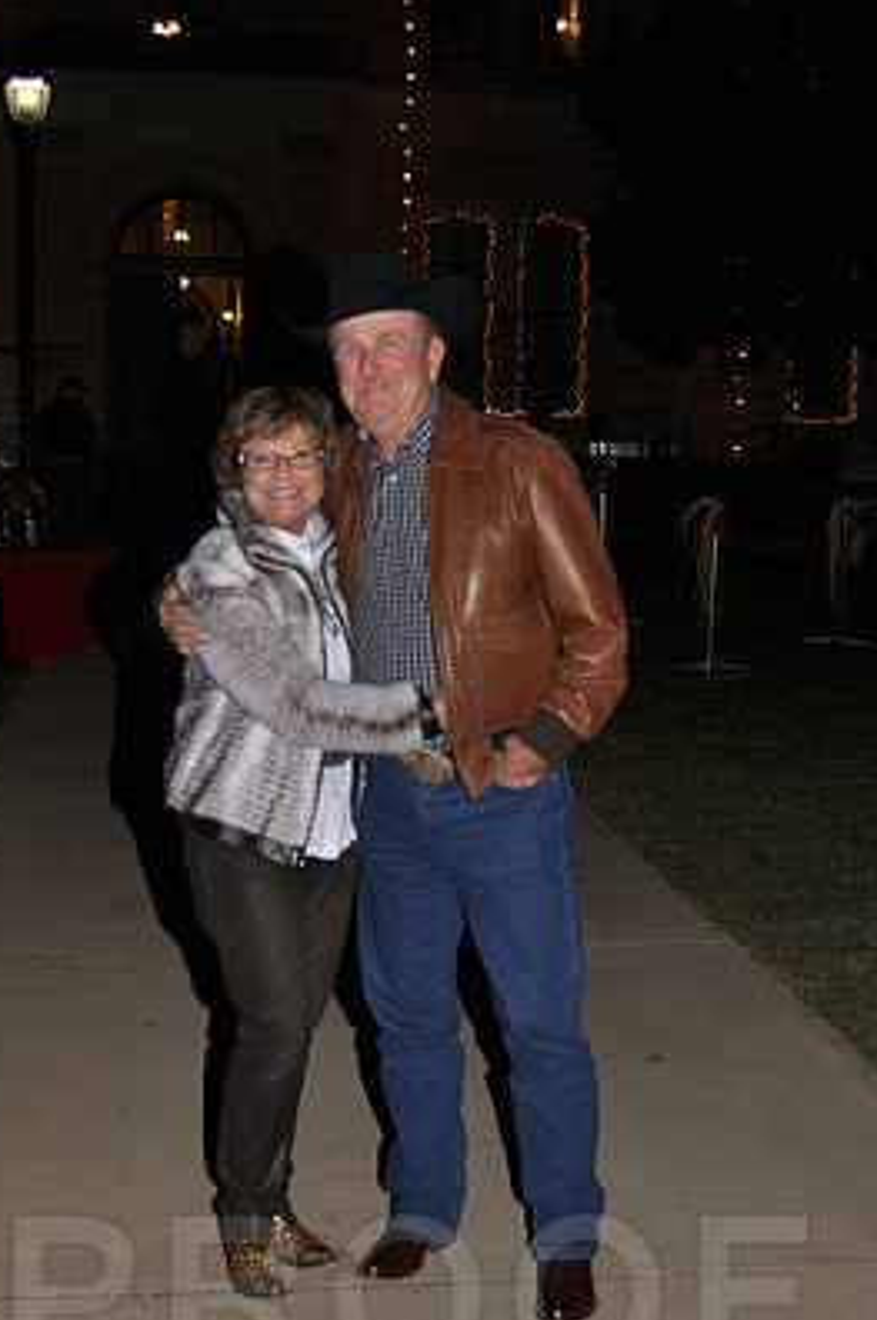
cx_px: 395
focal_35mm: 58
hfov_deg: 23.3
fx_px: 2125
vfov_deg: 34.5
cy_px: 683
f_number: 4.5
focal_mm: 34
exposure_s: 1/125
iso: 250
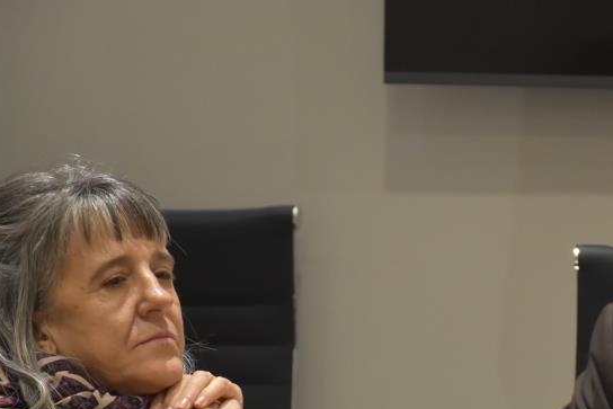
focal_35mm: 316
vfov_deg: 4.3
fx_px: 5382
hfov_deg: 6.5
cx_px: 498
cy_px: 366
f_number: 5.6
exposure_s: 1/50
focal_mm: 112
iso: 1600
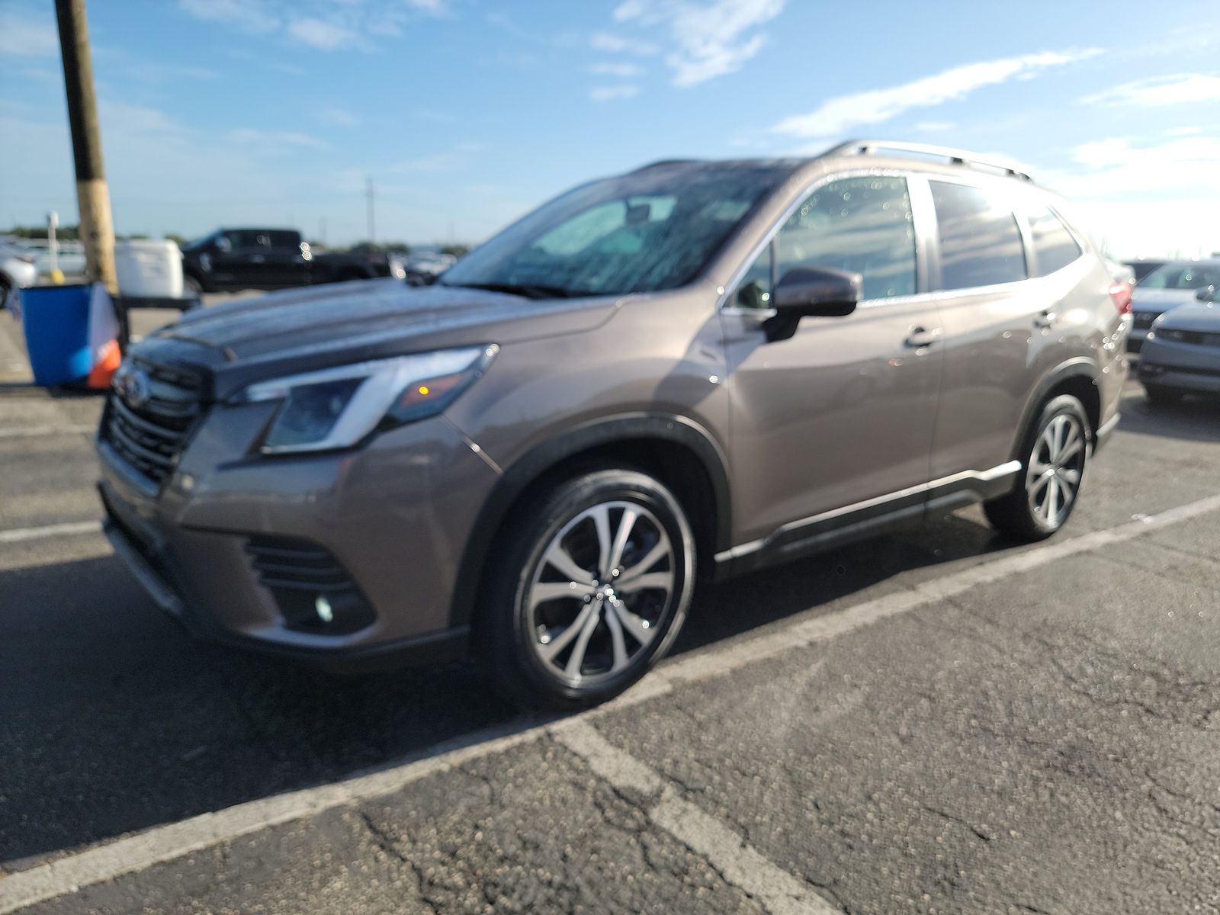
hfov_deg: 71.6
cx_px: 610
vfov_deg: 56.8
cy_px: 458
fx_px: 846
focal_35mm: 24
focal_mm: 6.7
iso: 50
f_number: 1.8
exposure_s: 1/792
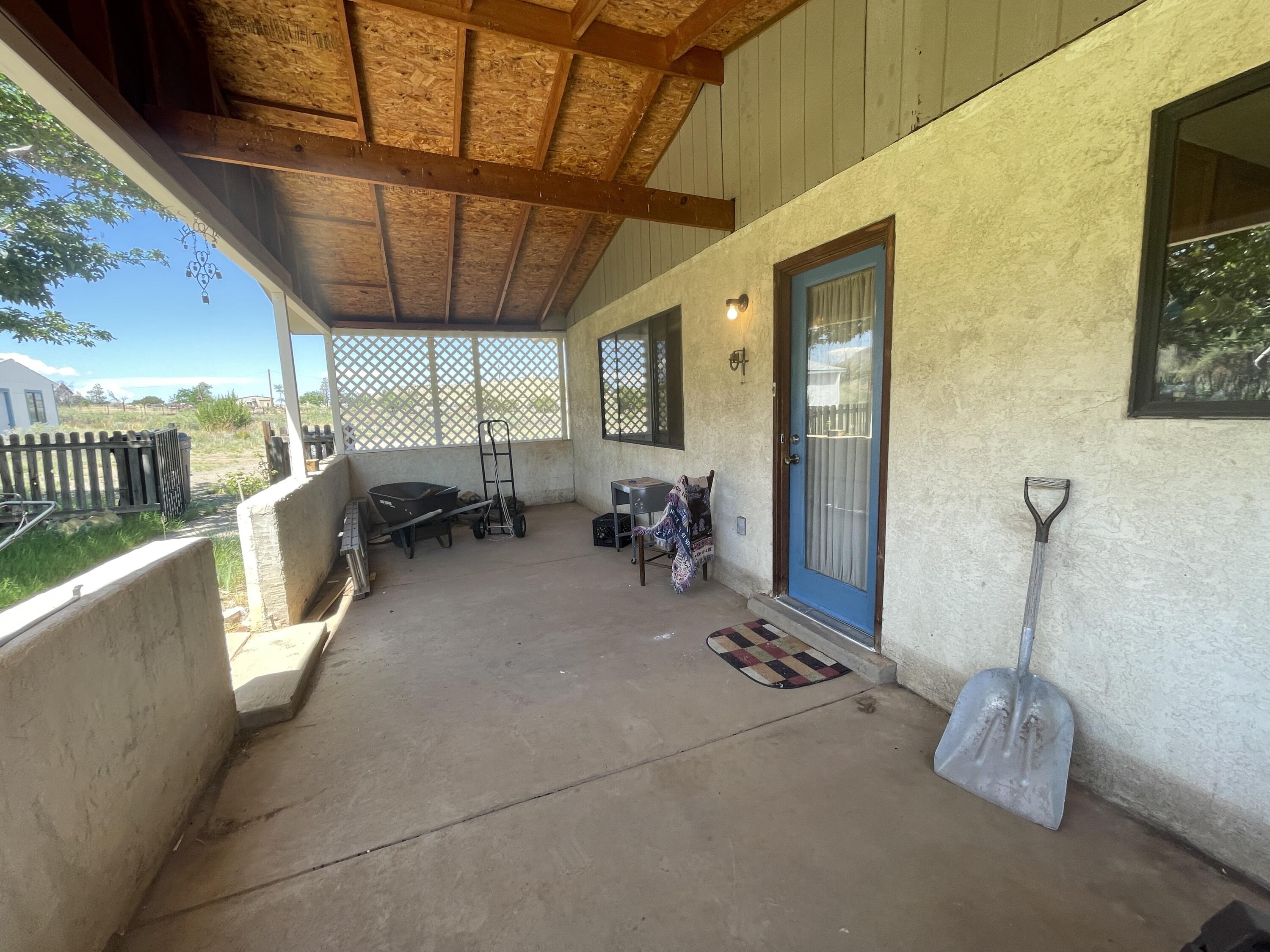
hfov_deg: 106.2
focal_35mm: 13
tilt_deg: -8.7
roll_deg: +1.3
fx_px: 477
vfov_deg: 89.9
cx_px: 635
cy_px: 476
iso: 25
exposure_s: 1/99
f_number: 2.4
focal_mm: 1.54
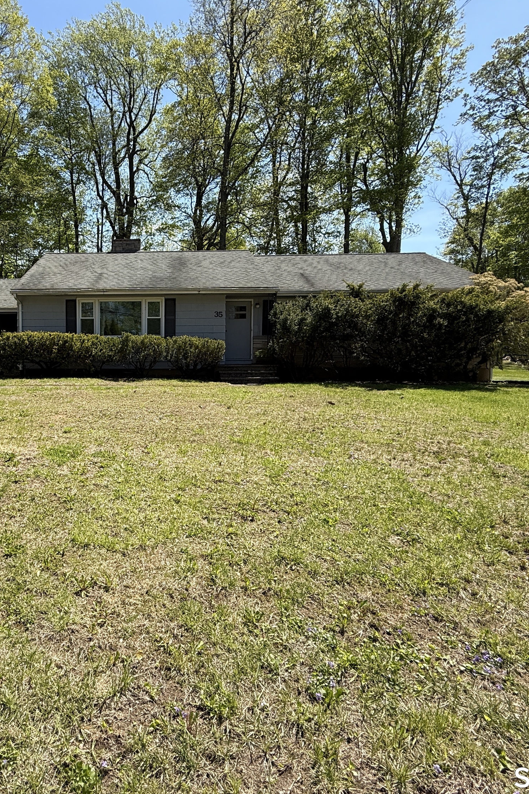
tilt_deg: -2.5
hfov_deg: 58.7
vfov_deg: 84.0
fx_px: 441
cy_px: 387
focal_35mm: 20
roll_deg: -0.3
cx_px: 132
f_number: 2.2
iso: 50
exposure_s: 1/1105
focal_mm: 2.22
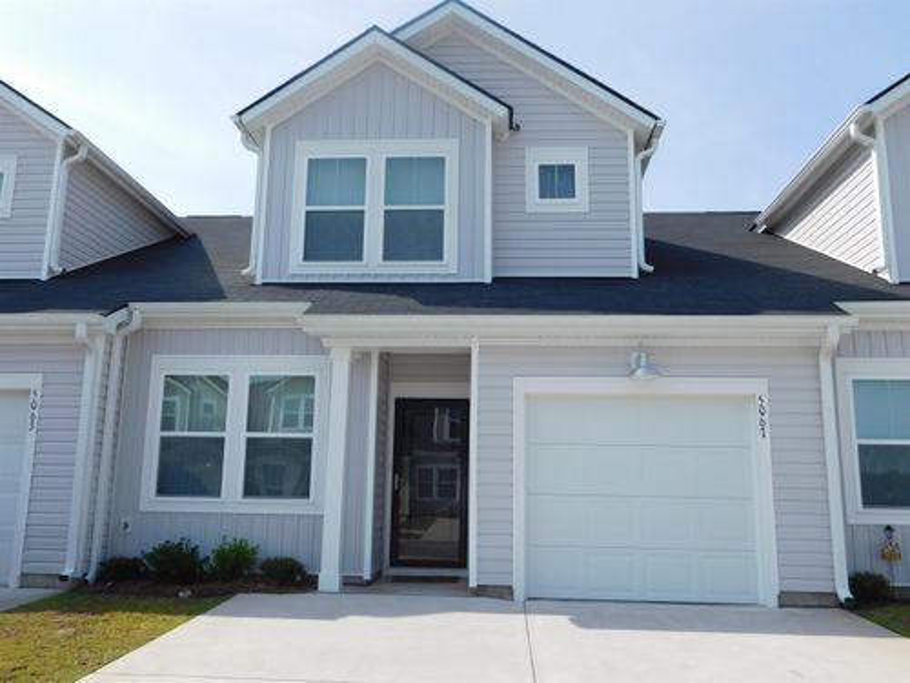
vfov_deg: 46.8
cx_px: 455
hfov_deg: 60.0
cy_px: 342
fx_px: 789
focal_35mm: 30
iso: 125
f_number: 6.4
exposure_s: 1/400
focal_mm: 5.3
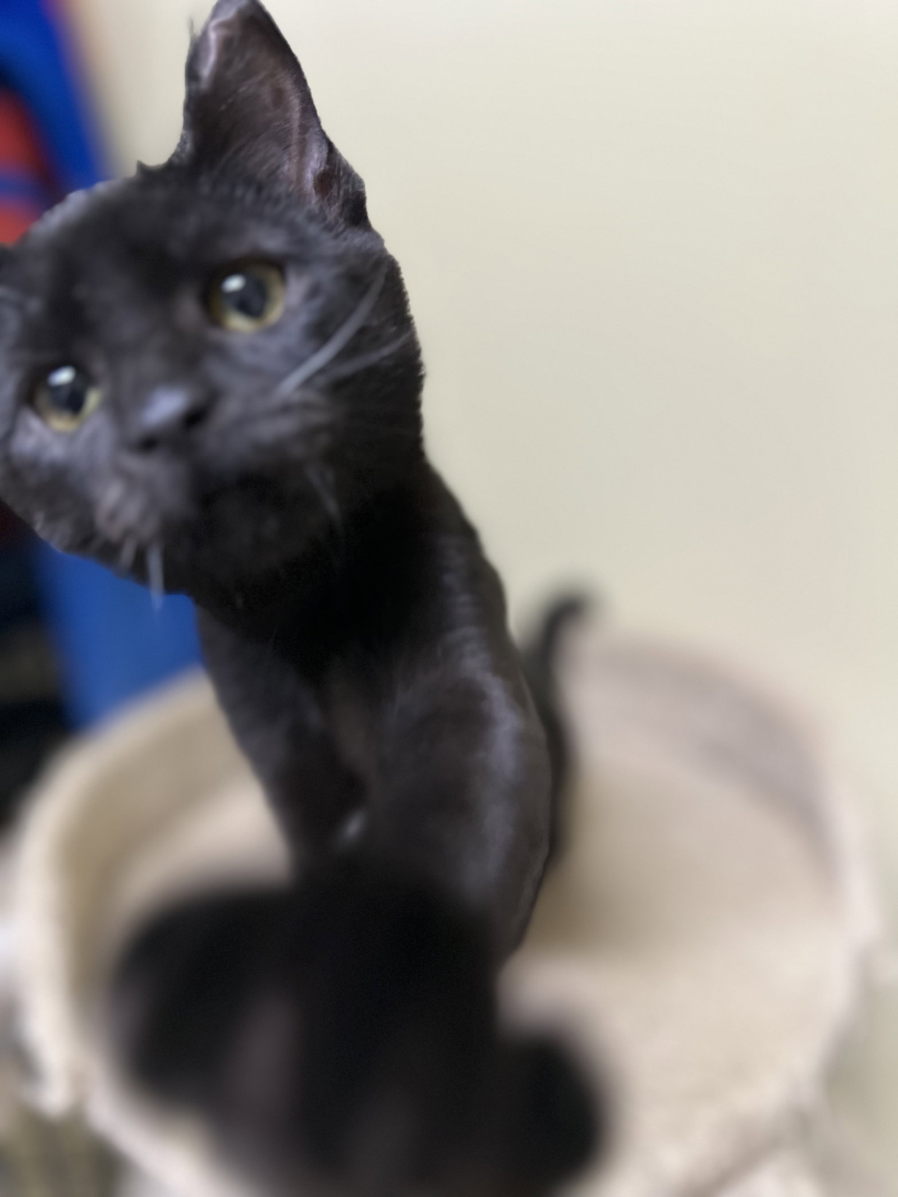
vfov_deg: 71.6
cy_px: 598
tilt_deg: -14.7
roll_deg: +5.8
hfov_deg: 56.8
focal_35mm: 24
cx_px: 449
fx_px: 830
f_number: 1.78
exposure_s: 1/60
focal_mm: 6.86
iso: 320
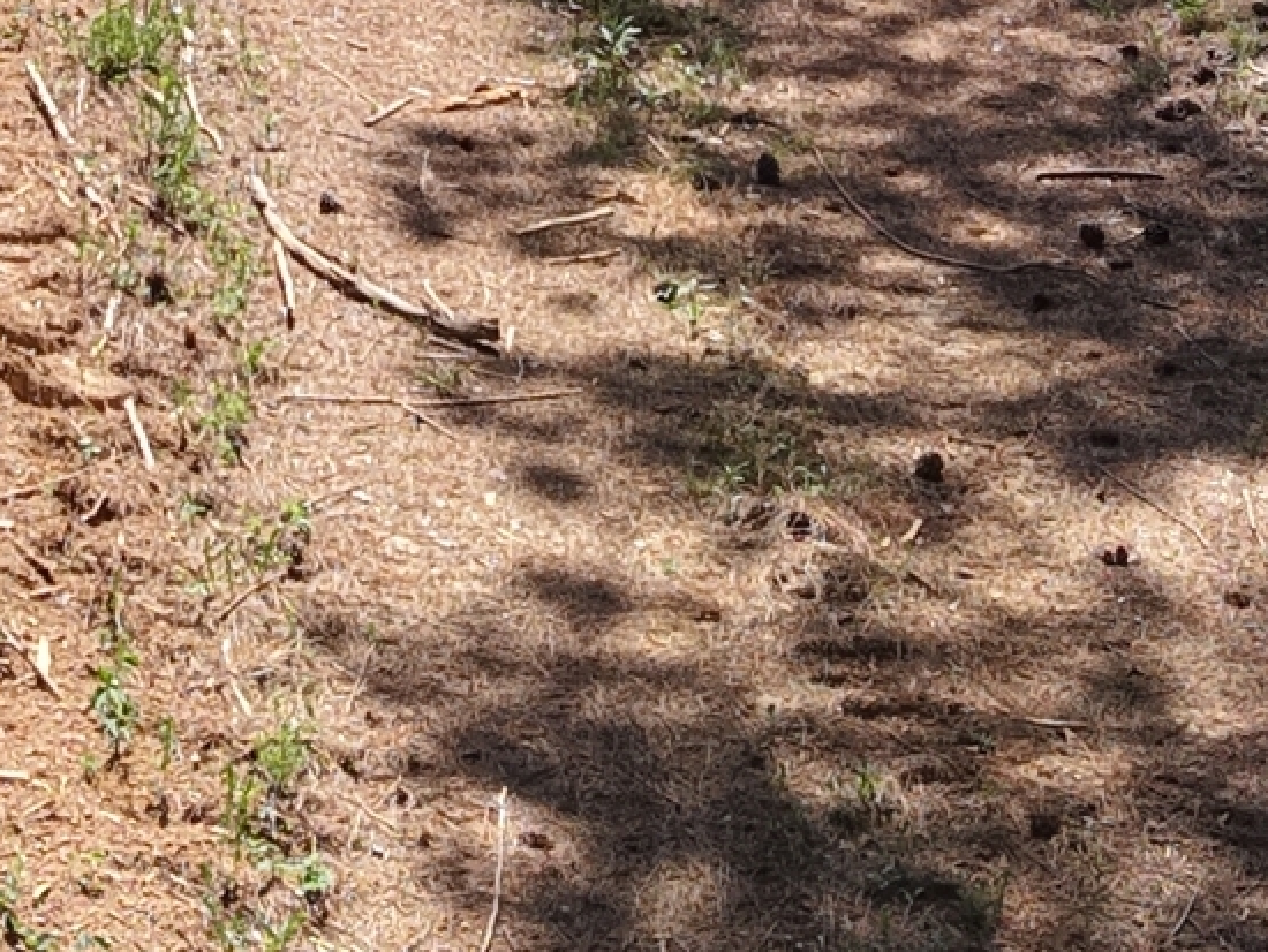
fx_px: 4911
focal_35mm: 134
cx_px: 62
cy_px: -738
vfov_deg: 10.4
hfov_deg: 14.5
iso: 270
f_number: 1.8
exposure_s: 1/3000
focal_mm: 8.67
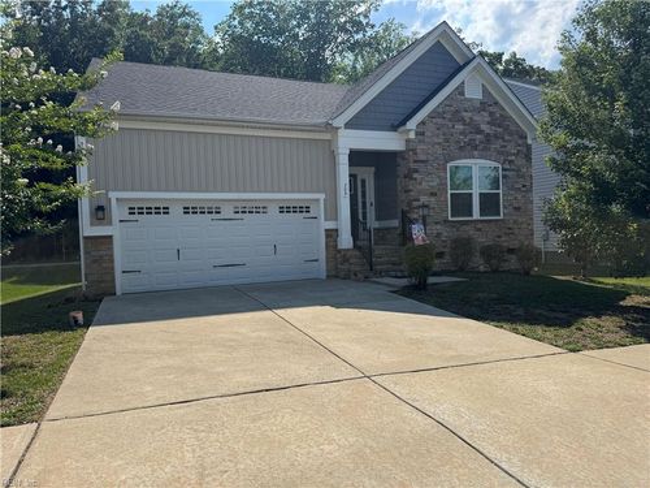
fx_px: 451
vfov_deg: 56.8
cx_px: 325
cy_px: 244
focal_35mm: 24
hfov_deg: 71.6
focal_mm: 6.76
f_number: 1.78
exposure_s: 1/4950
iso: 80
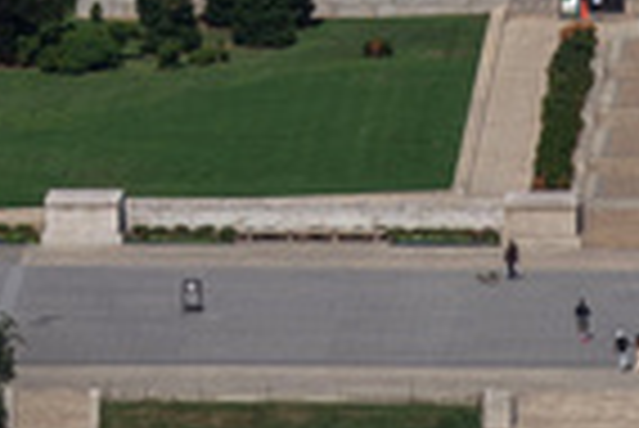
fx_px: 25603
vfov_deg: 1.0
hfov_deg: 1.4
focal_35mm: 1441
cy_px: 721
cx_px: 972
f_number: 6.3
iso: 100
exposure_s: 1/1000
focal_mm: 200
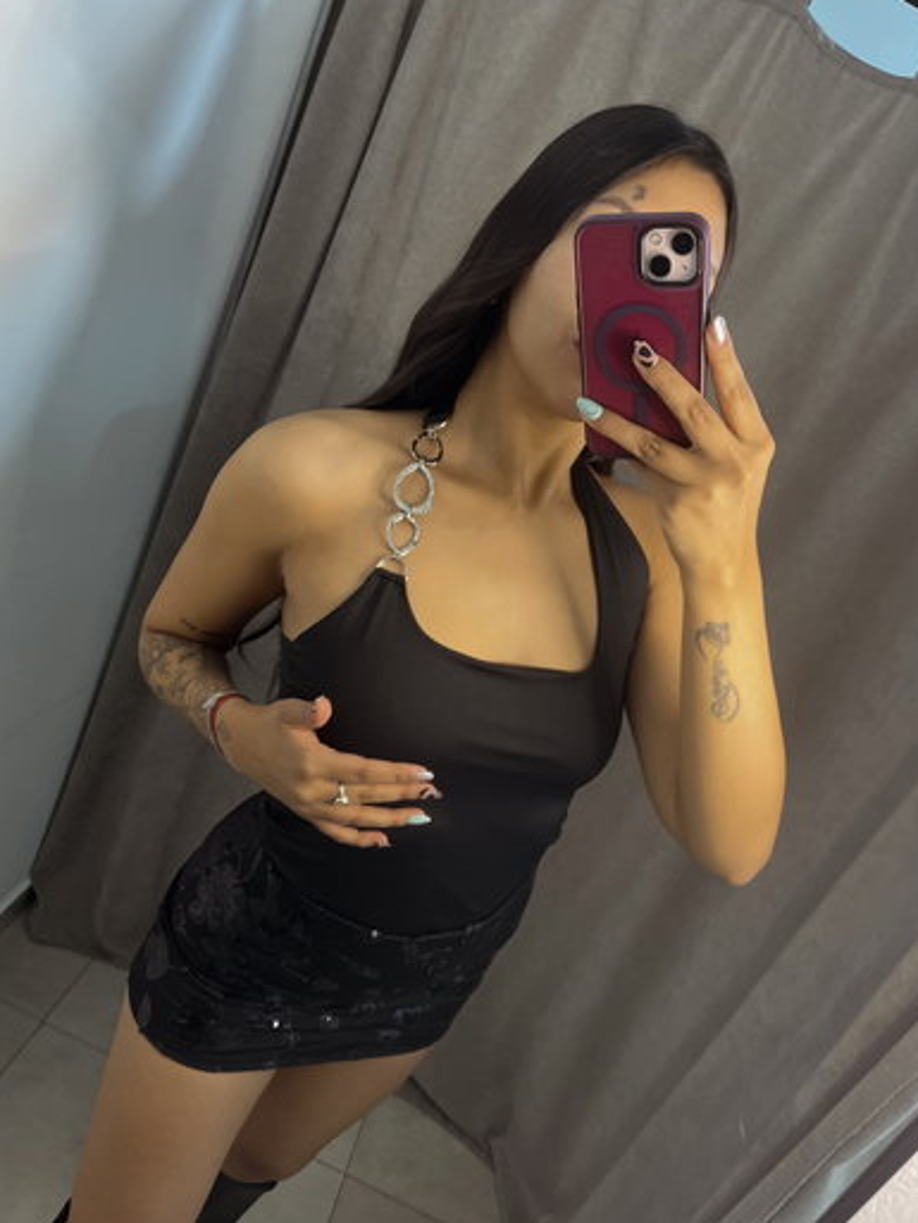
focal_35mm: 27
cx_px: 453
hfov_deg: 51.4
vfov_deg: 65.3
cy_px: 628
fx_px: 954
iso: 500
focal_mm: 5.1
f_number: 1.6
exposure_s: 1/50
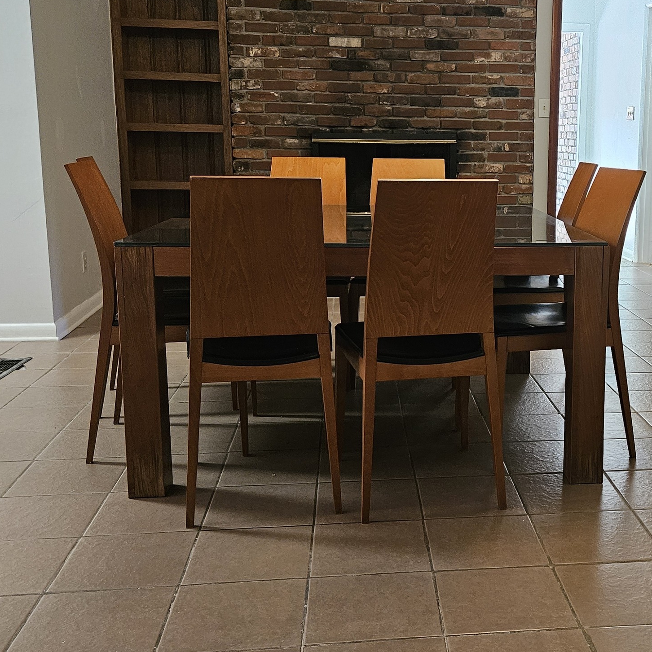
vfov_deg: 39.1
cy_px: 281
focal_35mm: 43
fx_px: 916
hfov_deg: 38.3
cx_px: 478
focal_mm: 5.4
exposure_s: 1/120
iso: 640
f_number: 1.8
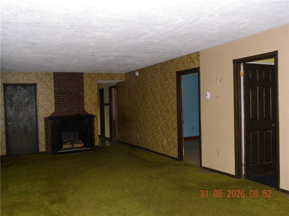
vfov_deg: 42.9
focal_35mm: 33
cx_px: 144
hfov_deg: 55.4
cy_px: 108
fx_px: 276
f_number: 2.8
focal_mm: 5.9
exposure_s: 1/30
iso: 400
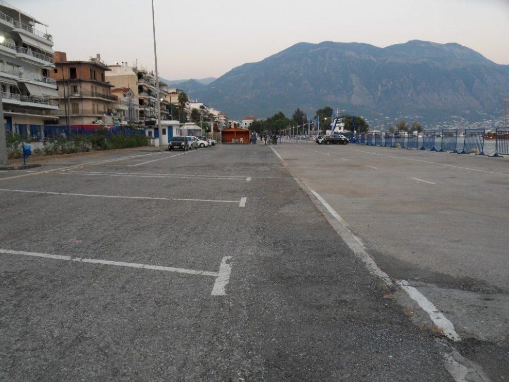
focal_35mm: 32
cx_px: 254
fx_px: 471
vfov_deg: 44.2
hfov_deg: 56.8
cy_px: 191
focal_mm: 5.6
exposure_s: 1/45
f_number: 3.7
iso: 120
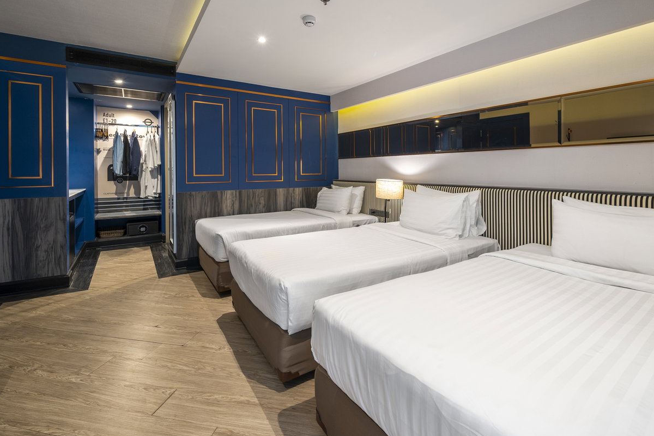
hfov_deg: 96.7
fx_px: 291
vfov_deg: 73.0
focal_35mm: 16
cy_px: 176
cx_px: 328
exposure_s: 1/4
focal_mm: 12
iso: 400
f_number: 8
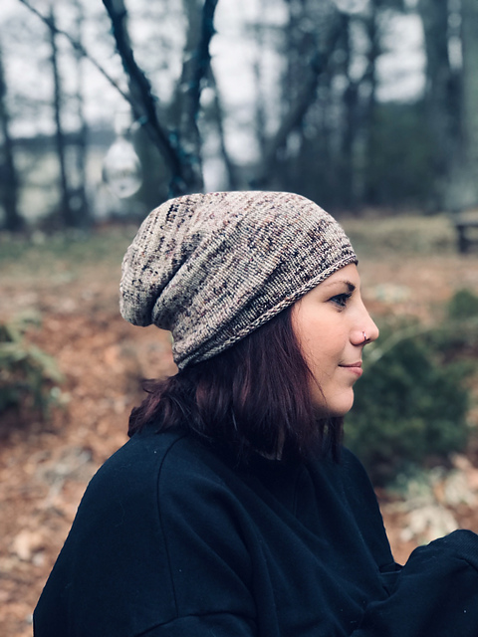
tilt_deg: -2.4
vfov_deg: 33.8
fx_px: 1049
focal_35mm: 57
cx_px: 239
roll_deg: +1.3
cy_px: 318
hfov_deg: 25.7
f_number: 2.8
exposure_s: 1/60
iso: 25
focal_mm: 6.6
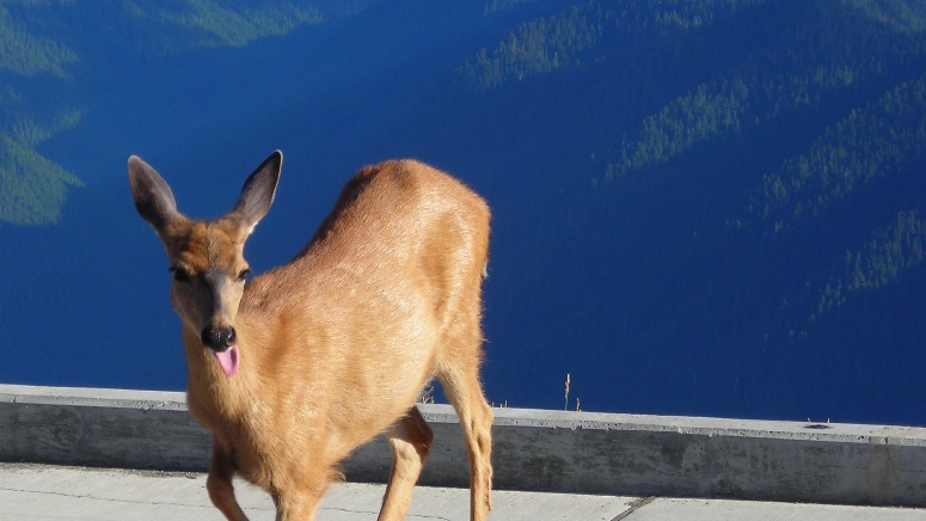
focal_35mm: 163
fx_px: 4002
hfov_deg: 13.2
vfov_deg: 7.4
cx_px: 331
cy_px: 397
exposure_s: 1/210
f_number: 5.3
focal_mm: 19.2
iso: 50
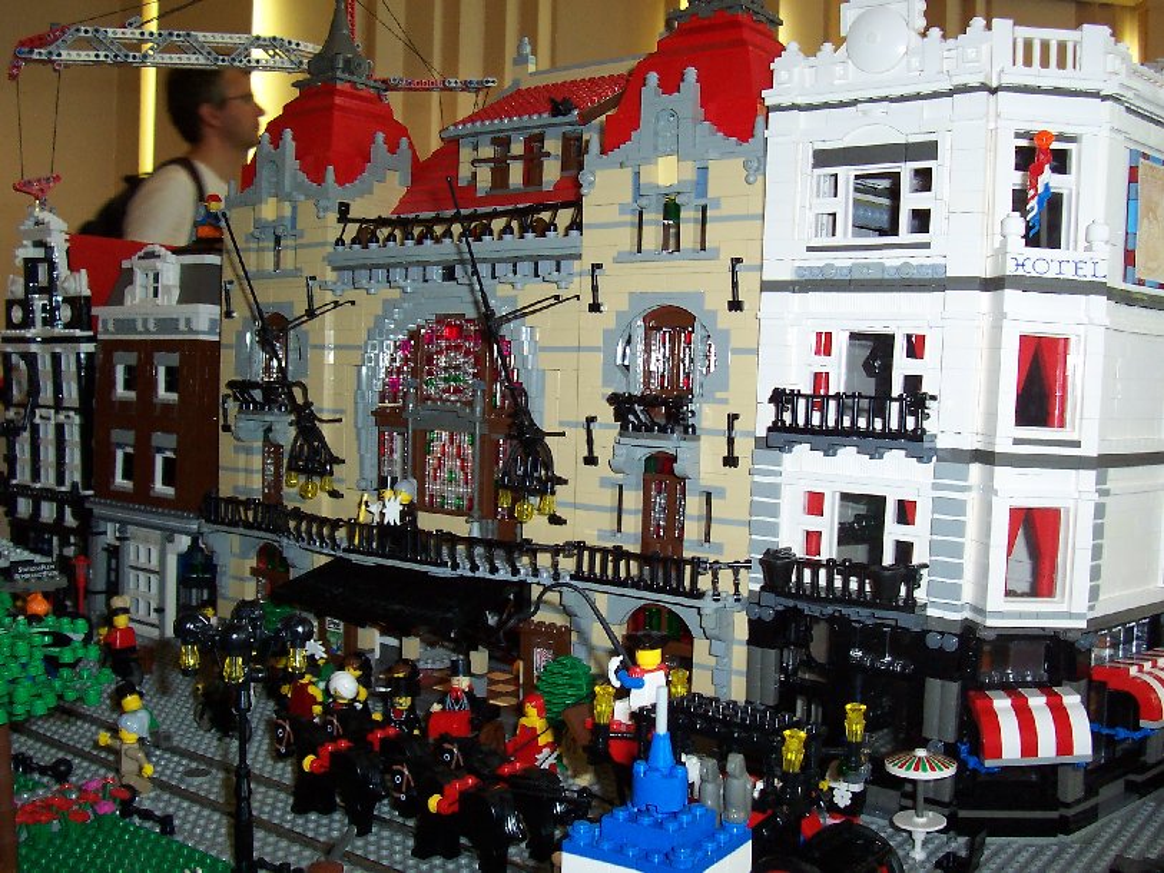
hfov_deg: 50.1
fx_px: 1244
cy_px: 436
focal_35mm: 37
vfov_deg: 38.7
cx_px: 582
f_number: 2.8
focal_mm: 5.6
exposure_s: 1/60
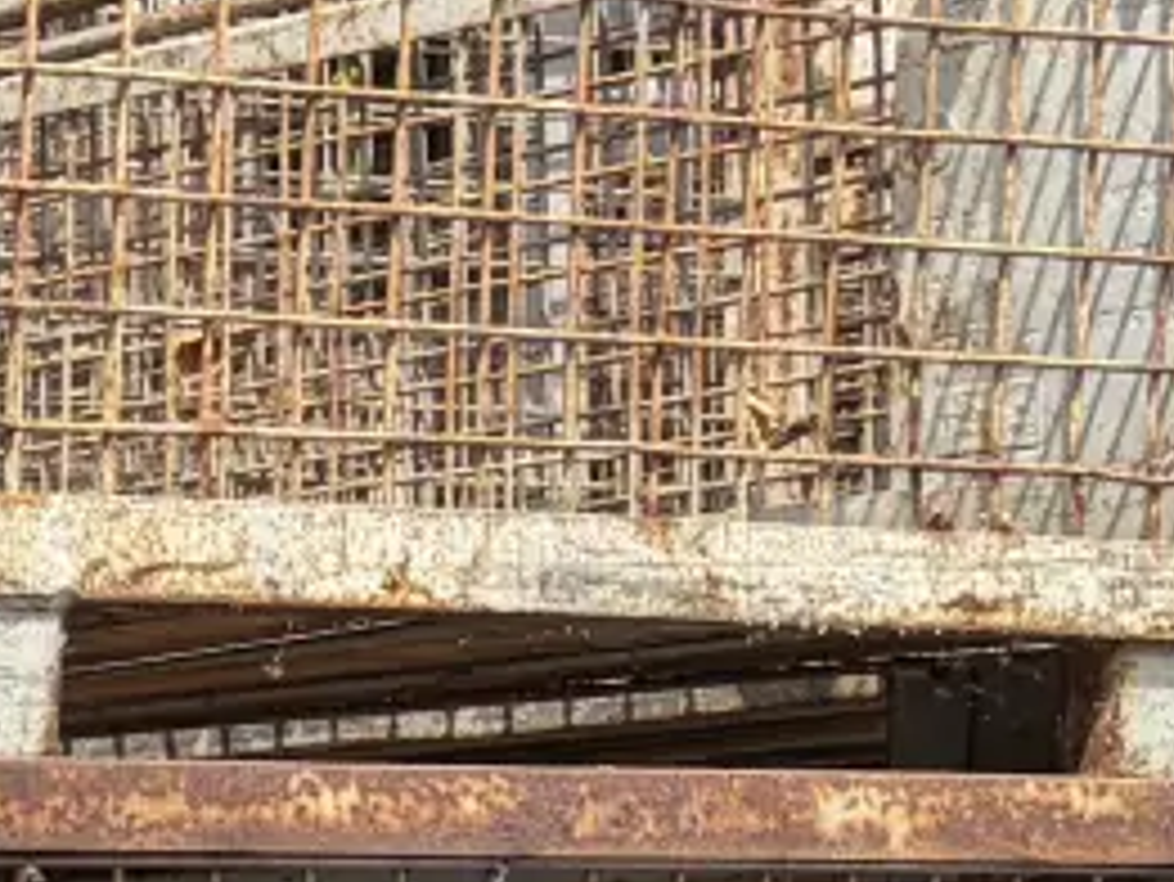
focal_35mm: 191
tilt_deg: -4.0
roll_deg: +2.3
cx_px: -1237
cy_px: 1534
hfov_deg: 9.6
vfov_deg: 7.6
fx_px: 6481
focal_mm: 5.96
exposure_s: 1/1263
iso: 50
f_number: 1.6
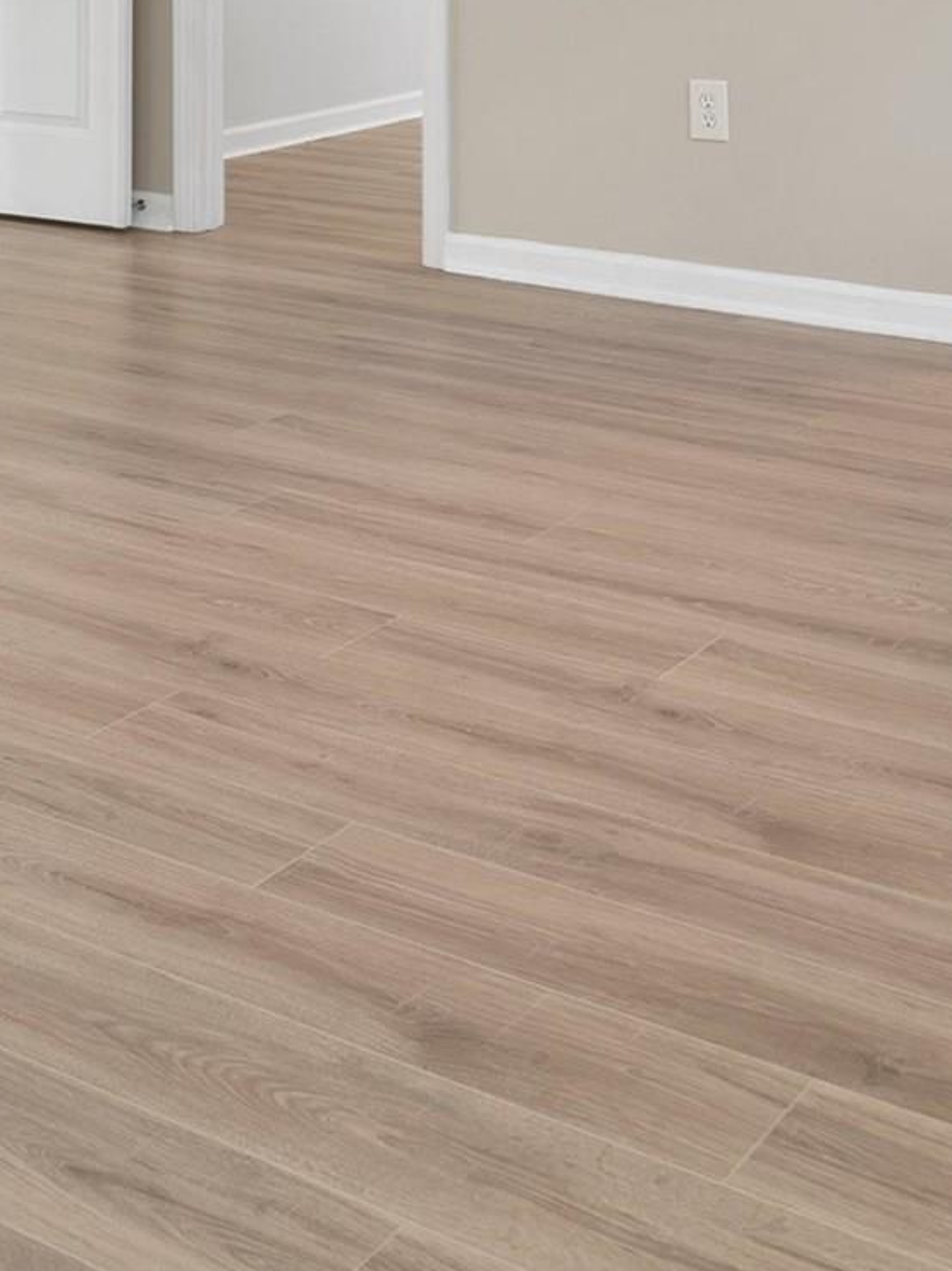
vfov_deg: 27.0
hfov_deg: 21.9
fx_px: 2347
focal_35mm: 64
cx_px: -41
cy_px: -226
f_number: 8
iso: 200
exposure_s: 1/1.67
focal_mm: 16
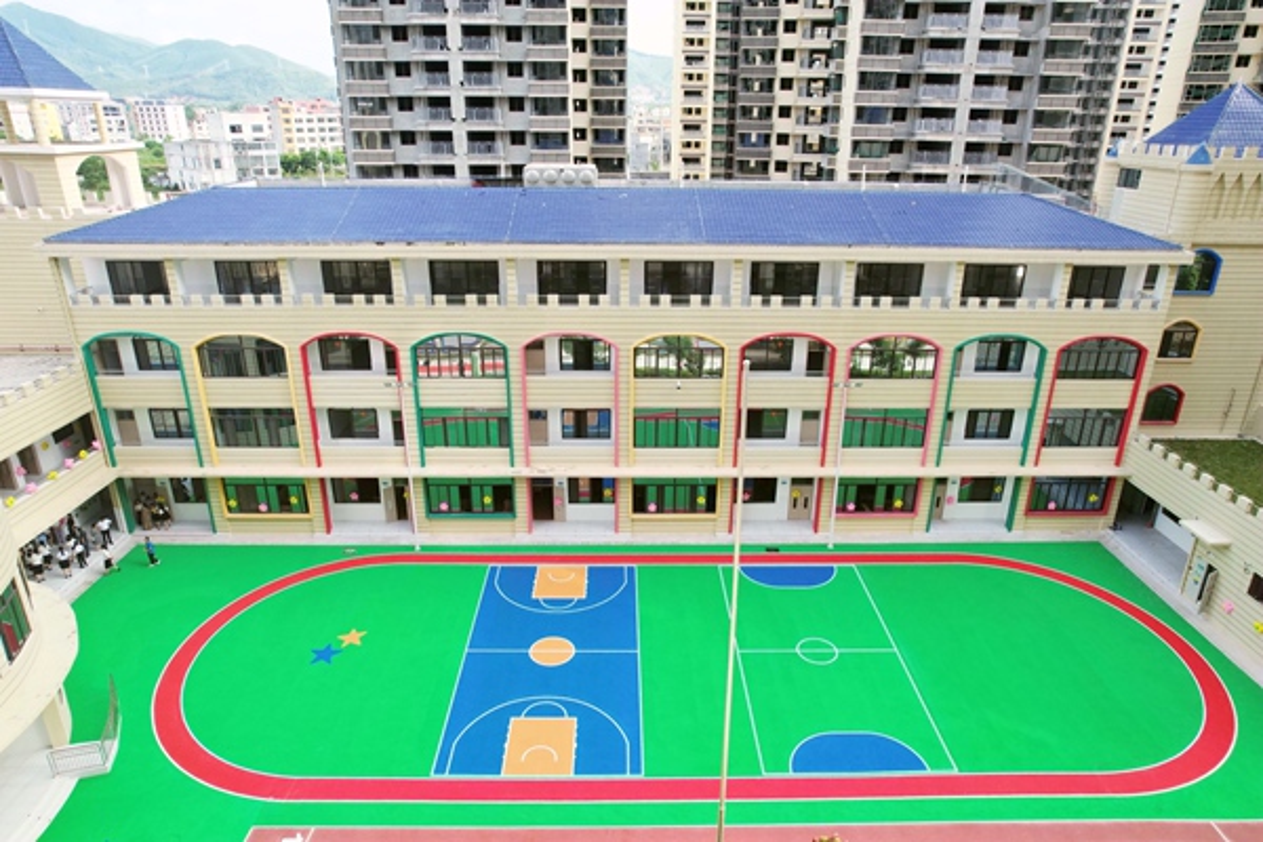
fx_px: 772
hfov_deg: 78.6
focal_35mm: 22
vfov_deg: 57.2
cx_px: 632
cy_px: 421
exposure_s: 1/1000
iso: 130
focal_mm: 8.38
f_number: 2.8
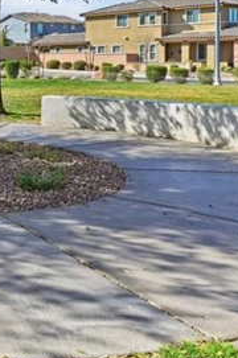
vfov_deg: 36.1
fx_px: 527
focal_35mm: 53
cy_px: 64
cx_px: -106
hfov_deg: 21.8
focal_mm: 14
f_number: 10
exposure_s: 1/1000
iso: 125
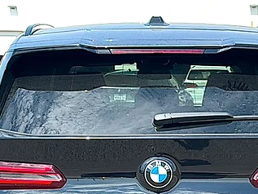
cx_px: 170
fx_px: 641
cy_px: 212
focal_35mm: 86
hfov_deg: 22.7
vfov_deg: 16.7
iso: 80
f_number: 1.78
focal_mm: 6.86
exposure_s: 1/3623
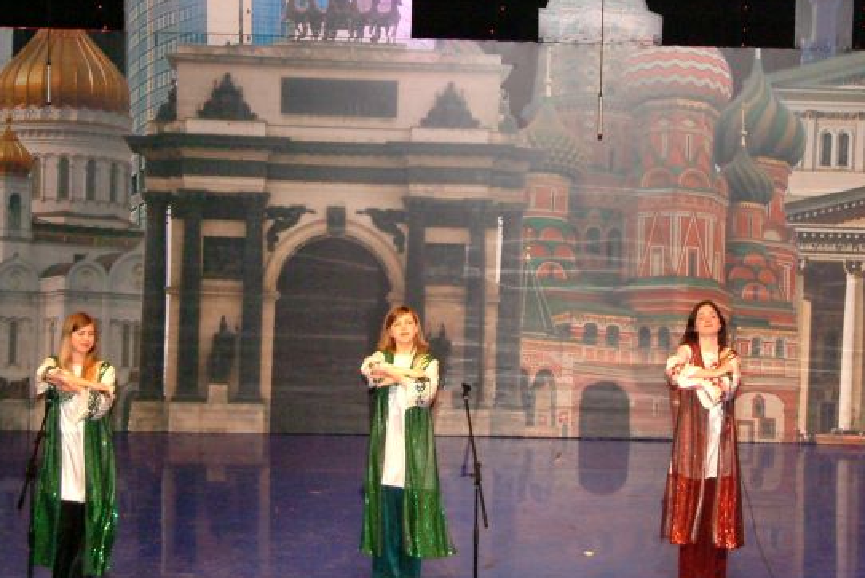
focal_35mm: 108
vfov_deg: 12.7
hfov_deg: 18.8
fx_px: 2594
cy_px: 157
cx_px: 645
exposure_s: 1/90
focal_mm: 39
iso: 1600
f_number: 5.6
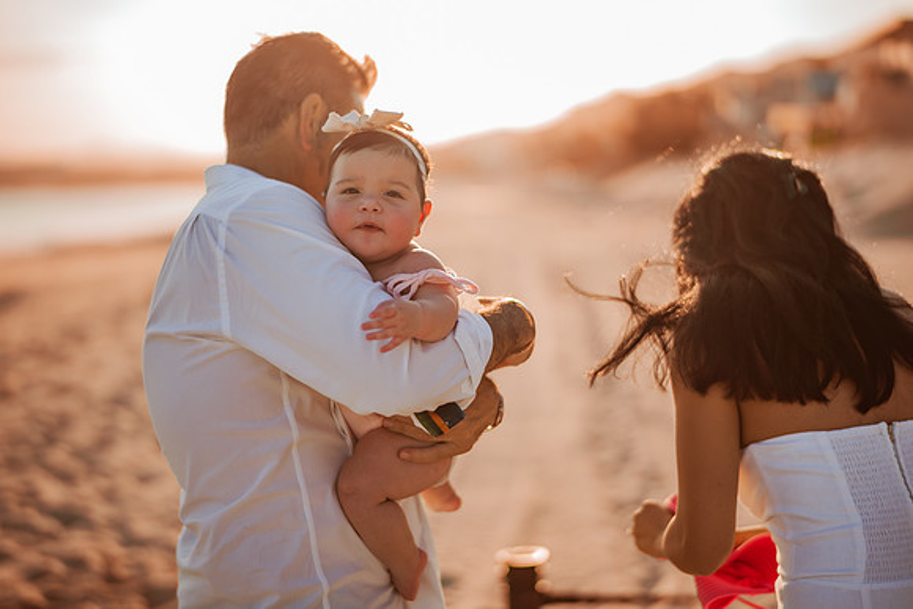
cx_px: 456
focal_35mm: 58
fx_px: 1471
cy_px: 304
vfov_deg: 23.4
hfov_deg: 34.5
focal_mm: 58
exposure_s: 1/3200
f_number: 1.4
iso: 100
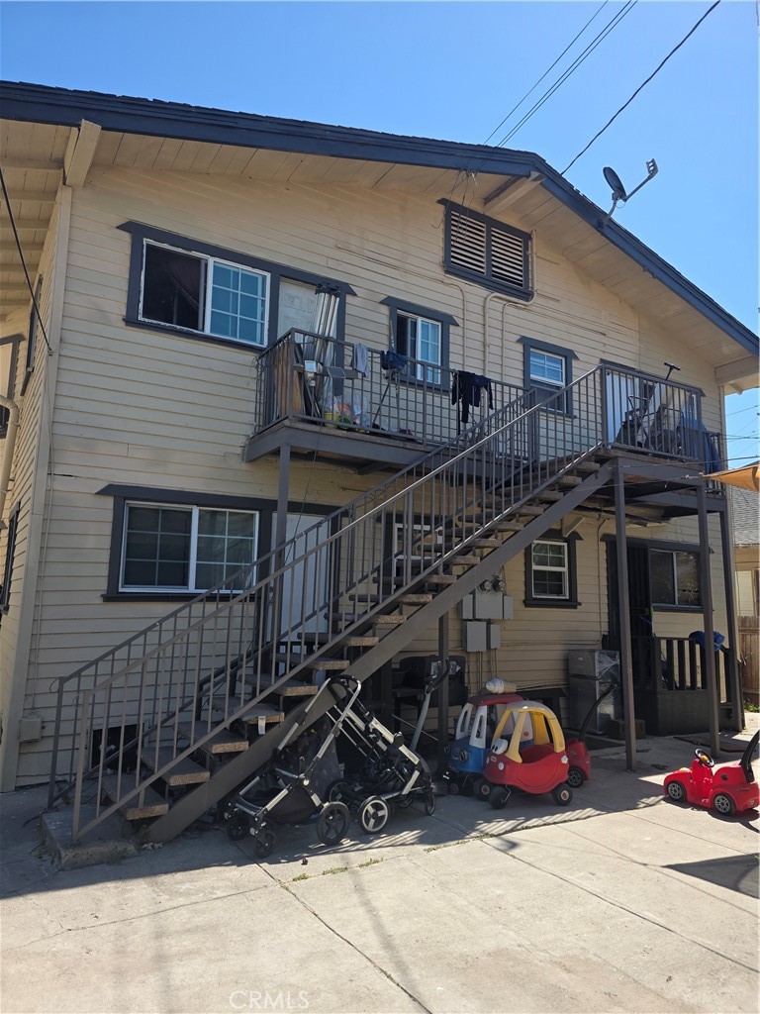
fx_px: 673
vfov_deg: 73.9
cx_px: 380
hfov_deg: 58.9
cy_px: 507
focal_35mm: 23
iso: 80
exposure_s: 1/3273
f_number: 1.7
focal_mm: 6.3
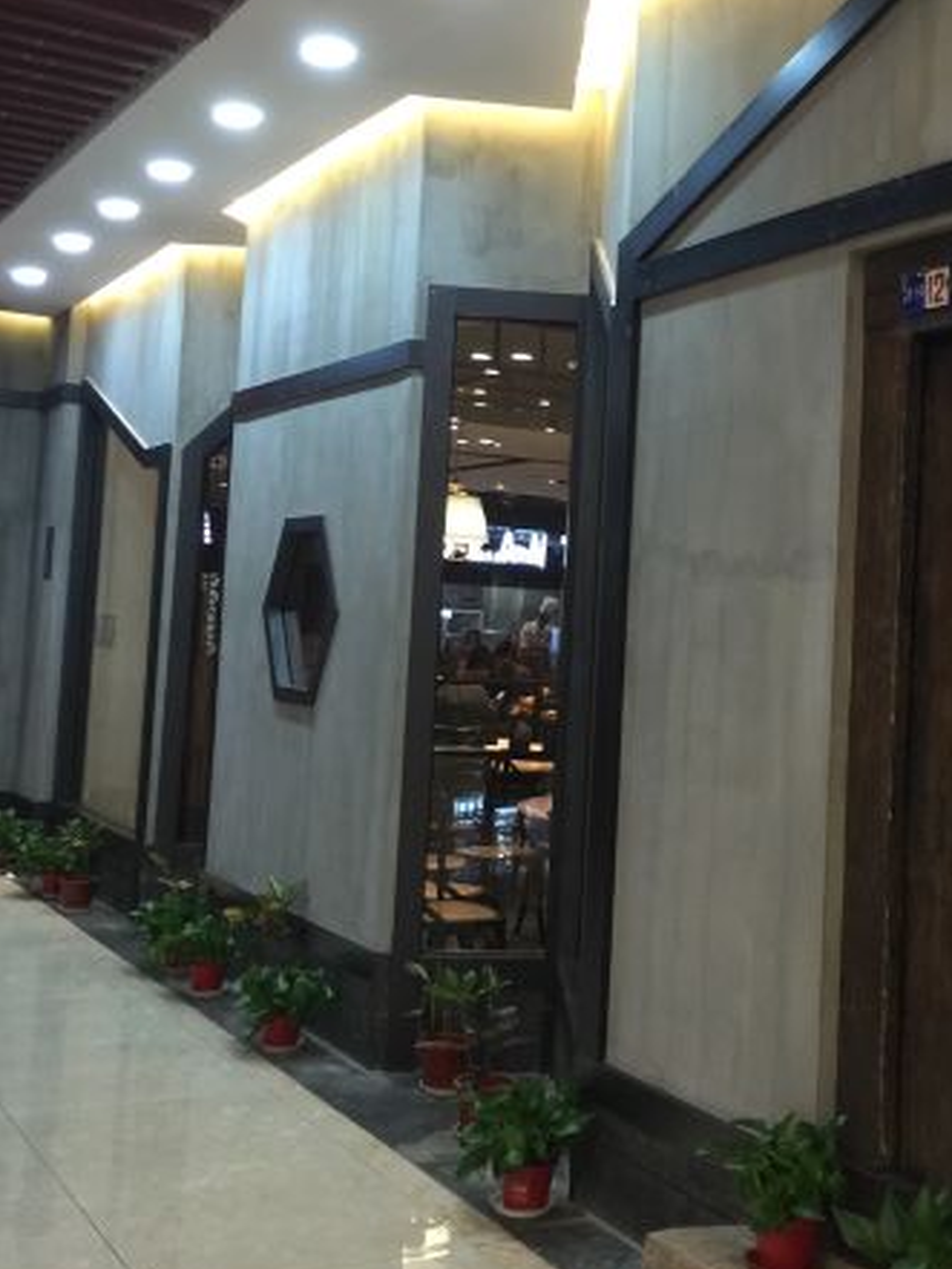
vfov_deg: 41.1
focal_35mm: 46
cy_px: 521
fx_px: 1686
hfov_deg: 31.0
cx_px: 706
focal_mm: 4.15
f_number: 2.2
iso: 50
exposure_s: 1/15
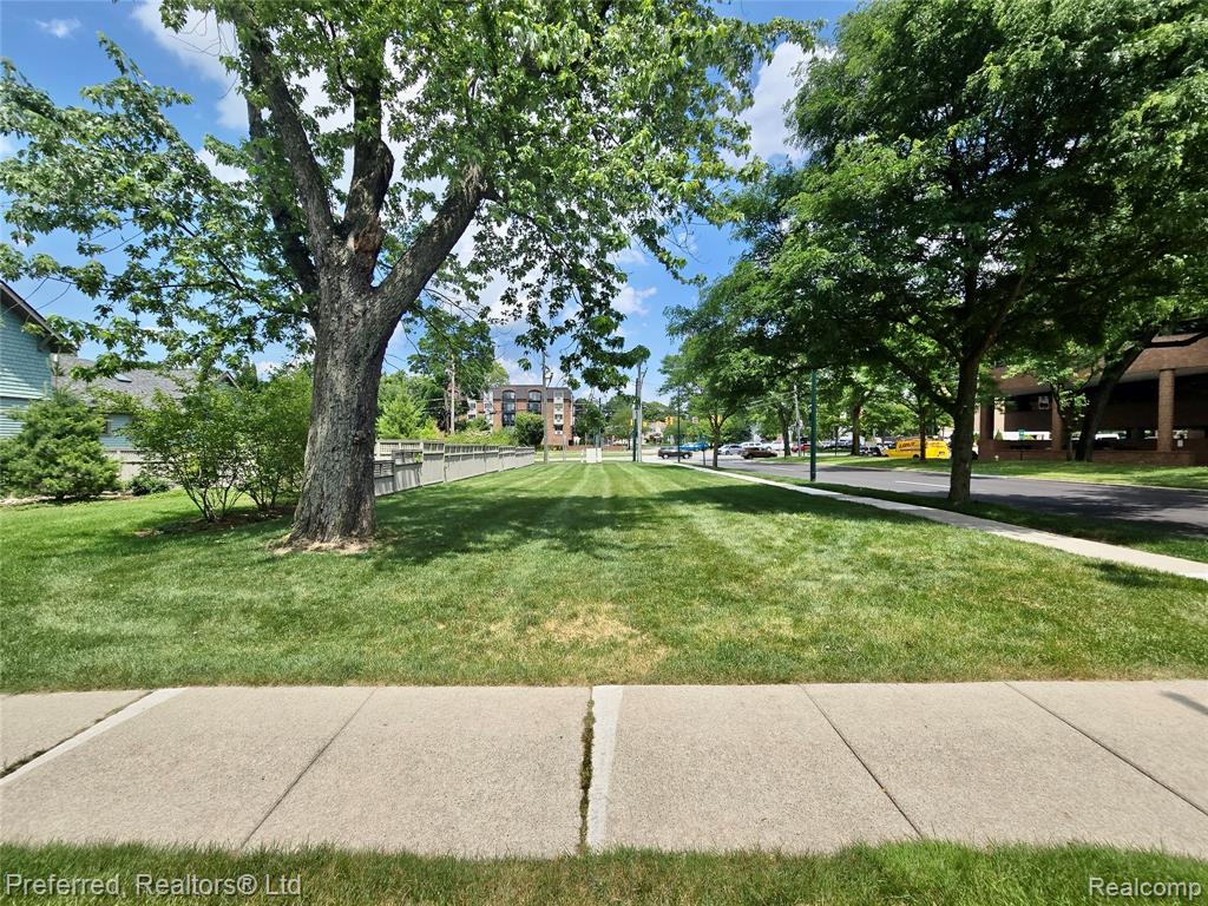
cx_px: 604
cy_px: 453
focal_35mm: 13
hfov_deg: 106.2
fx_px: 454
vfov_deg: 89.9
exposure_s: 1/2192
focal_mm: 2.2
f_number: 2.2
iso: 50
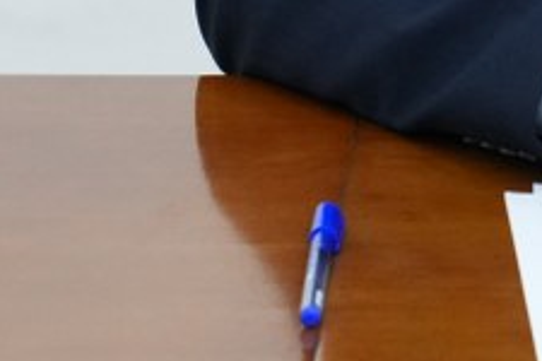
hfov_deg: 4.3
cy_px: -377
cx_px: 841
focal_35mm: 478
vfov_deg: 2.9
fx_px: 7196
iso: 2000
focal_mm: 70
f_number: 5
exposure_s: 1/200
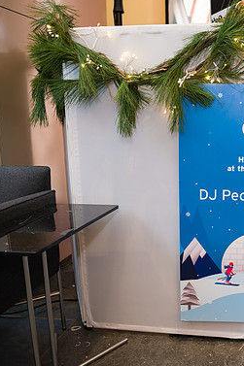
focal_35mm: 40
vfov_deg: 48.5
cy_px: 181
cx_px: 247
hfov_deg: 30.8
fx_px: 407
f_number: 3.2
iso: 400
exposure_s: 1/200
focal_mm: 26
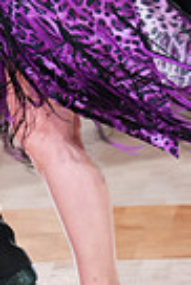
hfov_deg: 2.0
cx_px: -66
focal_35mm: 674
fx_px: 5350
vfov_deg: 3.0
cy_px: -157
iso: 1000
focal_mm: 158
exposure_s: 1/200
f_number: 2.8
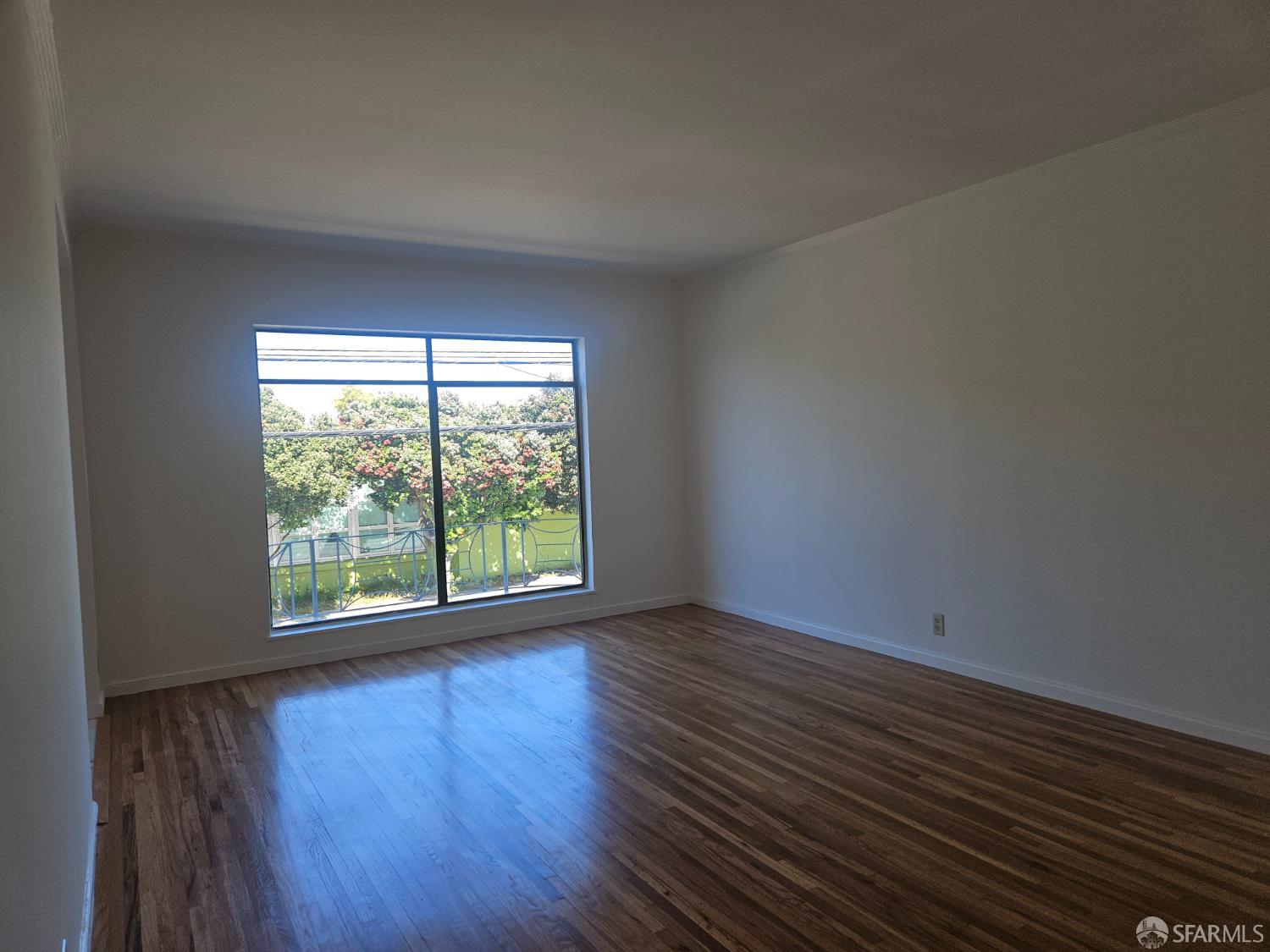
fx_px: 844
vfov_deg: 58.9
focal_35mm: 23
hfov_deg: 73.9
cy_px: 476
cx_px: 635
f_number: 1.8
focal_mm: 5.4
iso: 25
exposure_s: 1/219
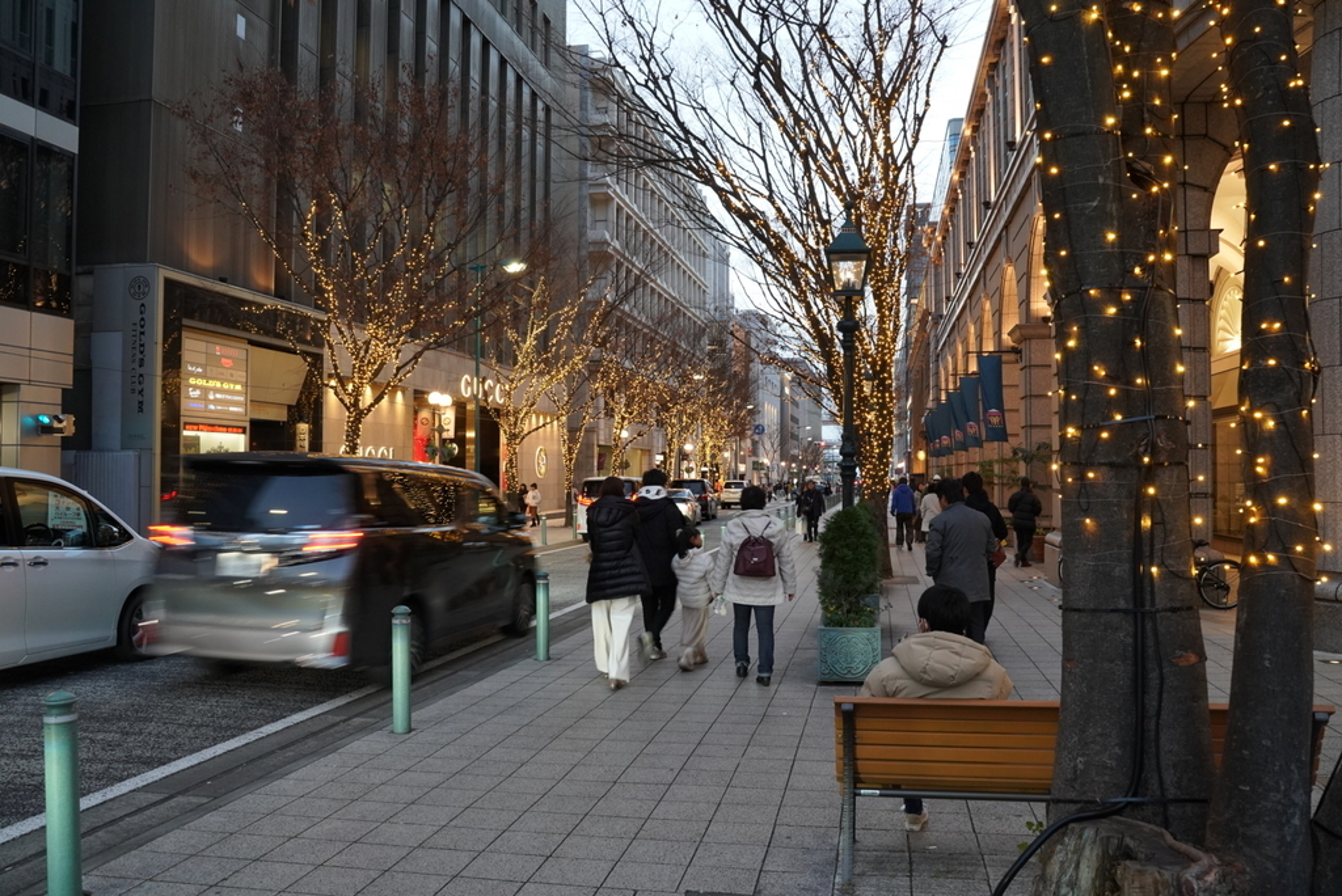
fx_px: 1044
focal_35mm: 28
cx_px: 671
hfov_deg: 65.4
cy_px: 448
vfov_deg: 46.5
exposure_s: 1/25
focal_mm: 28
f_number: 9
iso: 2500
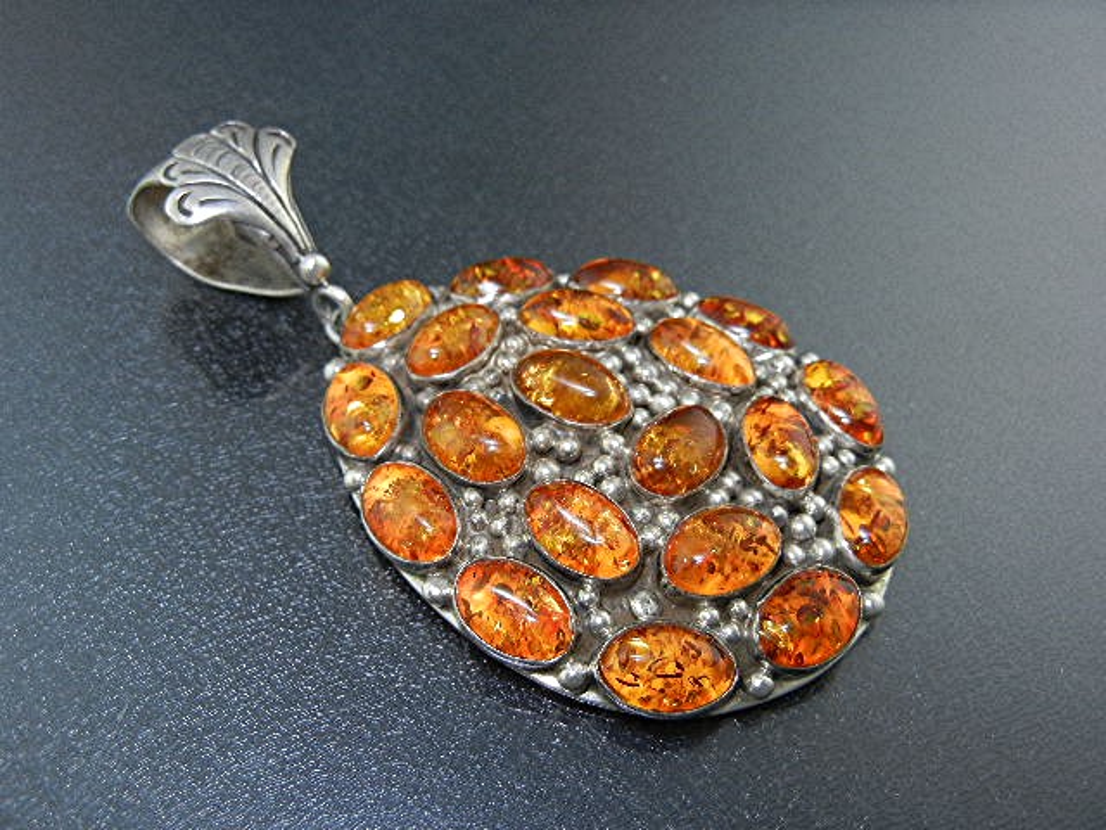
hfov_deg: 47.9
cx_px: 553
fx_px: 1246
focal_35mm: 39
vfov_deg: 36.8
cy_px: 415
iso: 200
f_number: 3.7
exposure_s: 1/30
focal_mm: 7.1
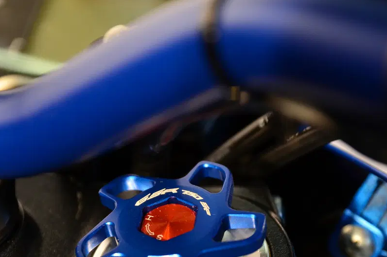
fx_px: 1213
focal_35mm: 113
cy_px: 188
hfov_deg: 18.1
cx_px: 175
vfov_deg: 12.1
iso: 400
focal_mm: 50
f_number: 3.5
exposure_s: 1/80
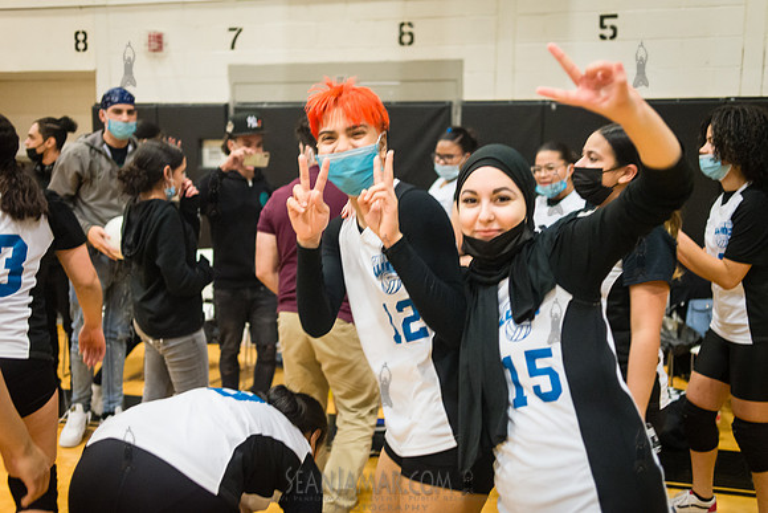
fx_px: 747
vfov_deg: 37.9
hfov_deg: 54.4
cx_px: 384
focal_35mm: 35
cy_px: 256
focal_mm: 35
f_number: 2.8
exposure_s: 1/125
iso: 4000
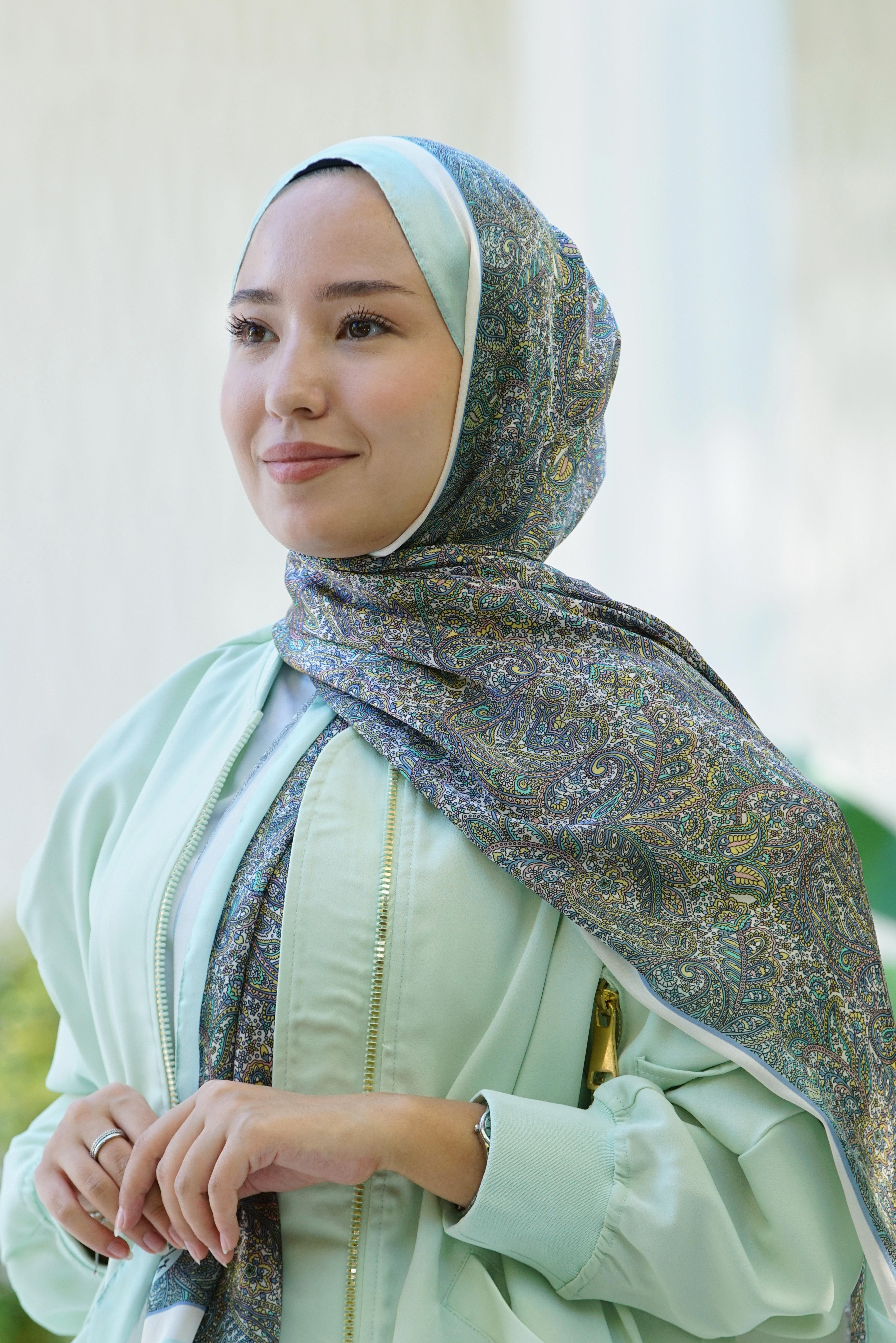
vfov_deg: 12.1
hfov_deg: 8.1
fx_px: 6344
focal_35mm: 170
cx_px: 448
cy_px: 672
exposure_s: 1/125
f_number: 5.6
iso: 500
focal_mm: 170
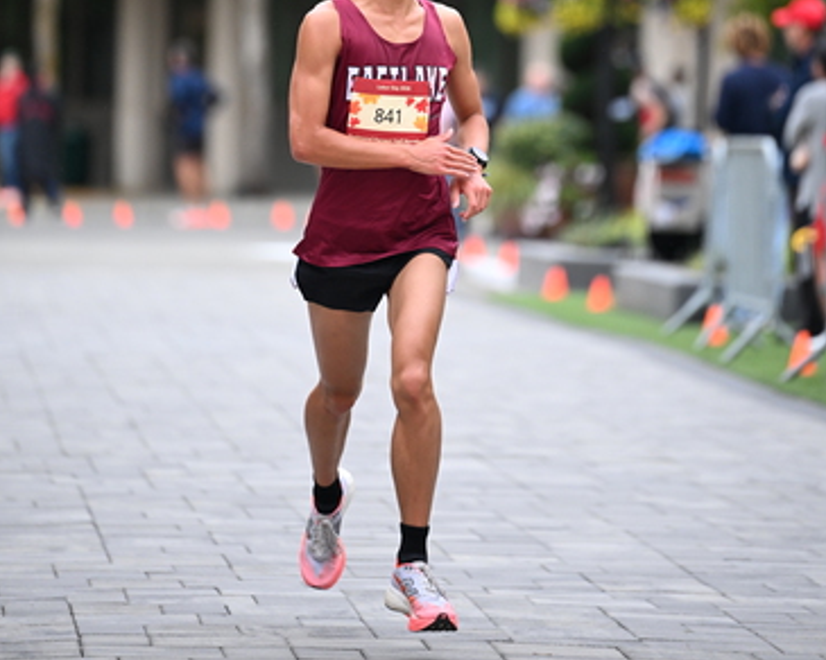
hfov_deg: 6.8
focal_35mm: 283
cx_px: 413
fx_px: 6918
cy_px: 41
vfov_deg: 5.5
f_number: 2.8
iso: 1600
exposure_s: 1/800
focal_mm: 200
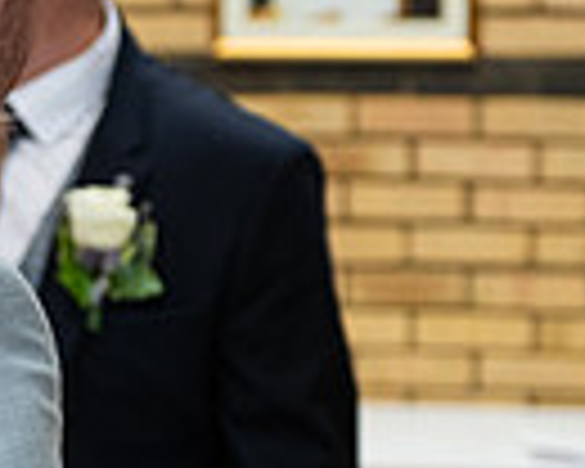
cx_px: -68
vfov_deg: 6.4
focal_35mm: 243
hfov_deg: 7.9
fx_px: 4207
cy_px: 403
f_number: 3.5
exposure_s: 1/160
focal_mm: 58
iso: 800
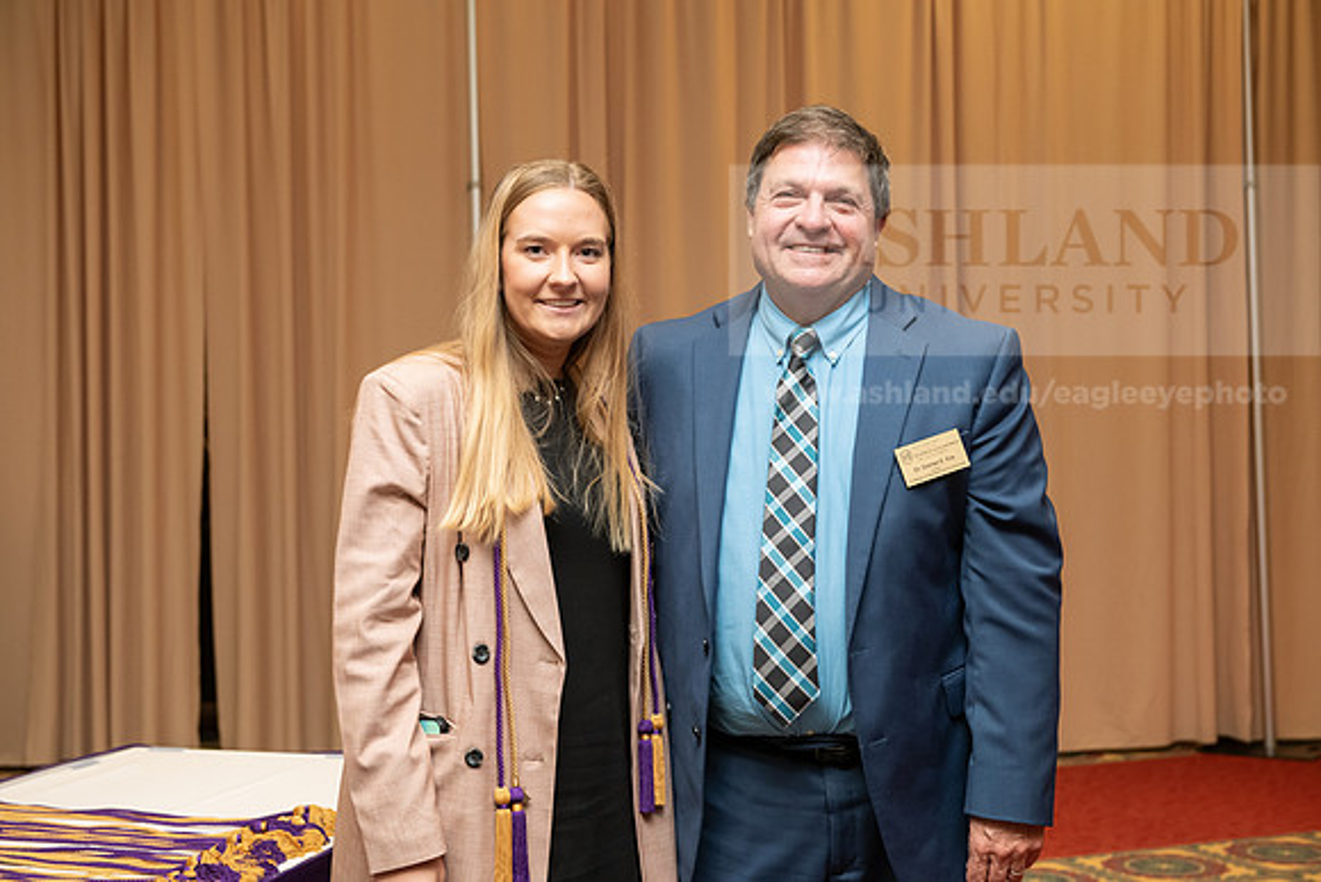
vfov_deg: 24.2
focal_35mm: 56
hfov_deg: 35.6
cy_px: 441
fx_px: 2055
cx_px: 660
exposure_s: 1/200
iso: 2000
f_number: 4.5
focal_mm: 56
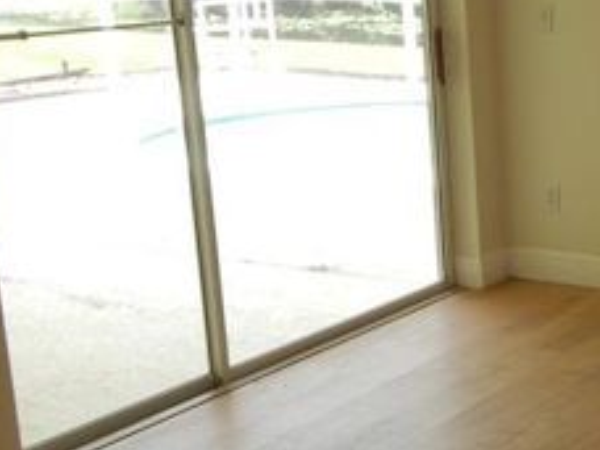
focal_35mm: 68
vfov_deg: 21.6
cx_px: 814
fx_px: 1179
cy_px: 221
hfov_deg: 24.3
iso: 125
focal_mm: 4
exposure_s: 1/200
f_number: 3
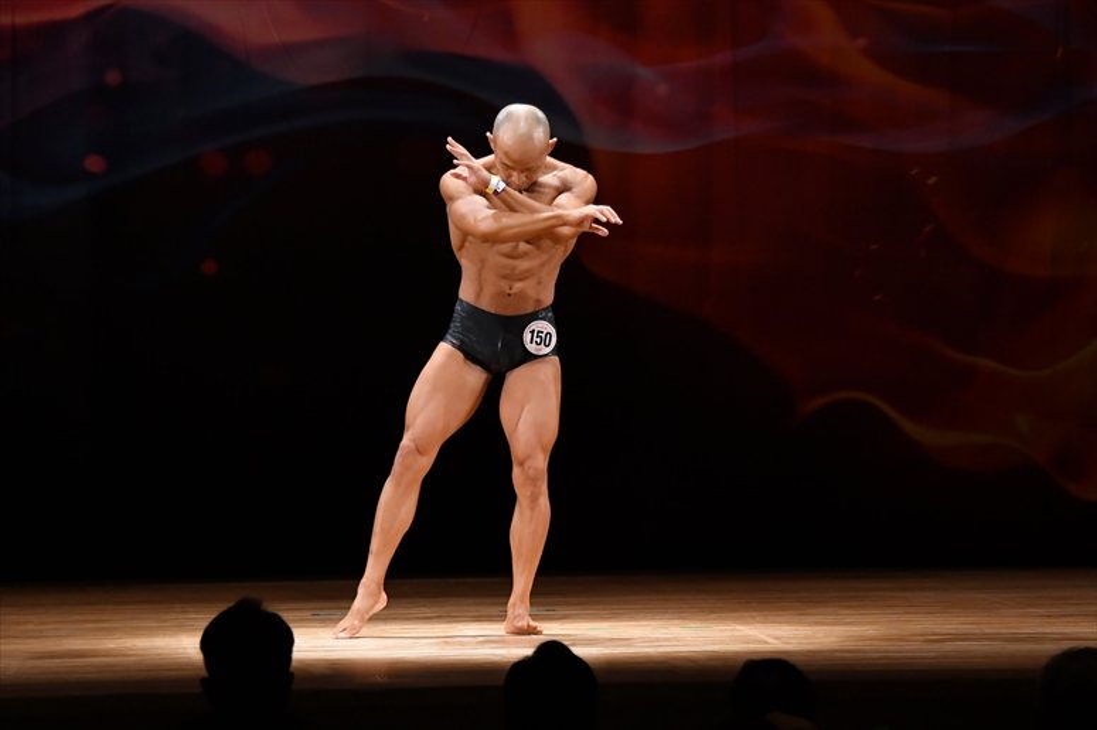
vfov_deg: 6.1
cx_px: 548
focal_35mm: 225
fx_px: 6853
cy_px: 365
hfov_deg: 9.2
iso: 3200
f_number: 5.6
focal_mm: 150
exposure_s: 1/400
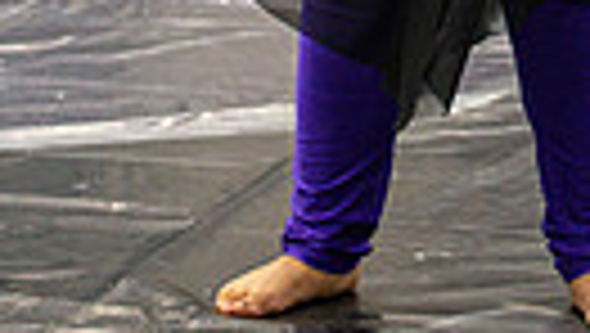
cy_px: -621
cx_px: 383
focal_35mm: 309
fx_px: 4839
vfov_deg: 3.8
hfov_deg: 7.0
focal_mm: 86
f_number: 4
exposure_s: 1/500
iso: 5600
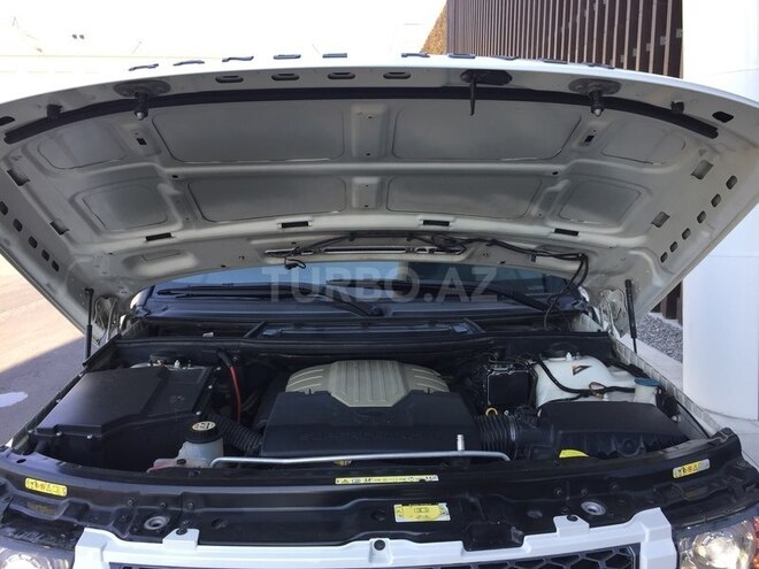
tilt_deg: -8.1
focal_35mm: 29
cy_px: 284
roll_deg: -1.1
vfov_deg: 48.2
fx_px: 636
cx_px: 380
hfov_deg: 61.7
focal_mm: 4.15
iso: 32
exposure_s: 1/196
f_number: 2.2
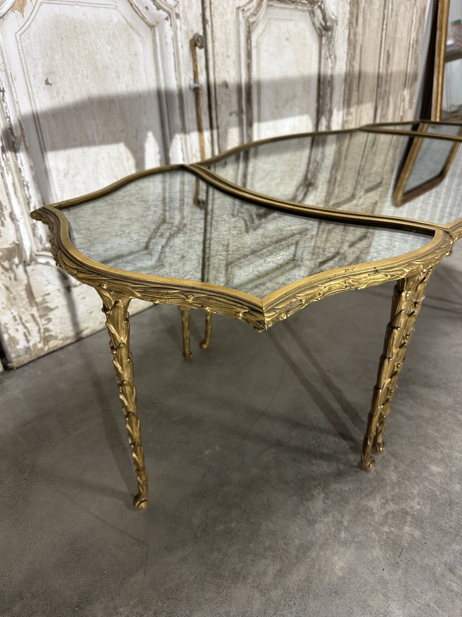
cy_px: 308
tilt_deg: -30.4
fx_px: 427
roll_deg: -1.5
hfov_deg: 56.8
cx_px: 231
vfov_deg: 71.6
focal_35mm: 24
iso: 200
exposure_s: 1/50
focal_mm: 6.86
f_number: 1.78
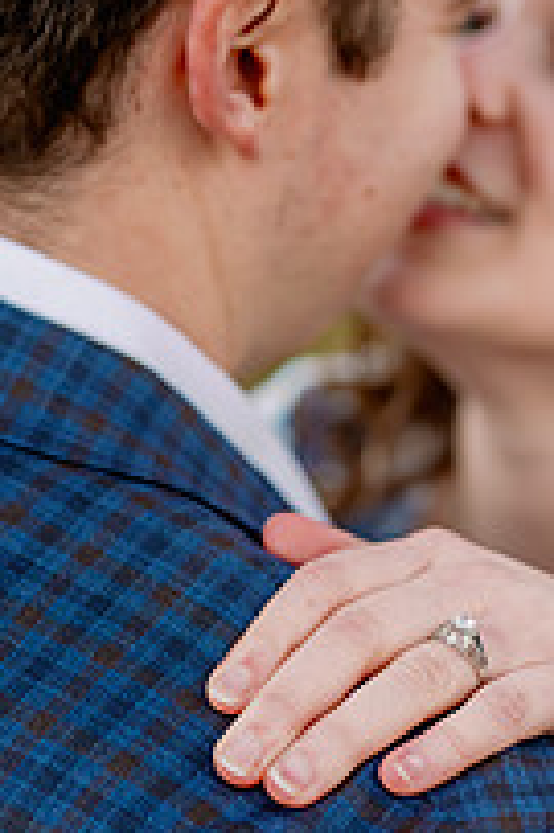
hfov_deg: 12.2
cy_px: 394
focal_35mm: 111
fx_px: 2566
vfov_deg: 18.4
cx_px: 517
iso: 640
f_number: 2.5
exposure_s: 1/500
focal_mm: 50
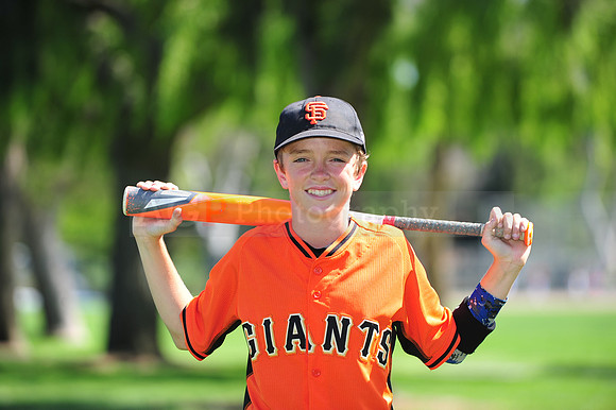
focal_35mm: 200
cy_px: 205
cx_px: 308
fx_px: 3420
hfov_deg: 10.3
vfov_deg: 6.9
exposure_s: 1/640
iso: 200
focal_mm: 200
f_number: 4.5
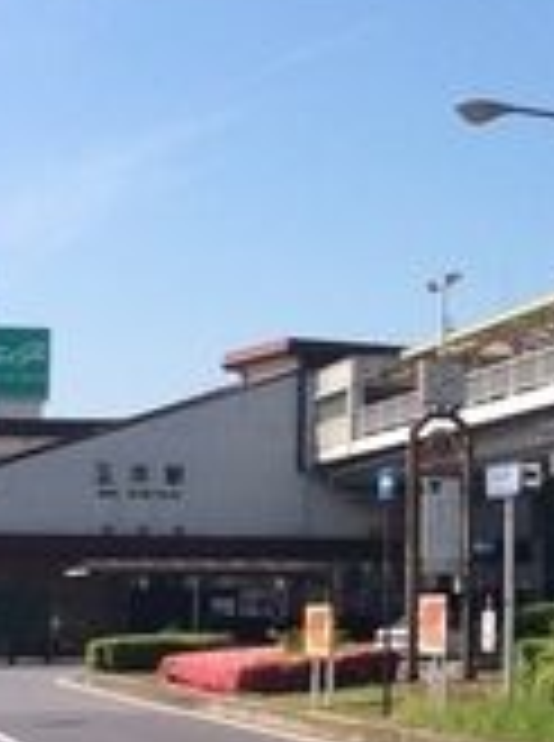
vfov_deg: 19.7
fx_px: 2142
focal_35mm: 100
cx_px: 633
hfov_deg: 14.4
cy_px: 409
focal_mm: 3.3
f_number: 2.4
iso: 32
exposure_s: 1/1684
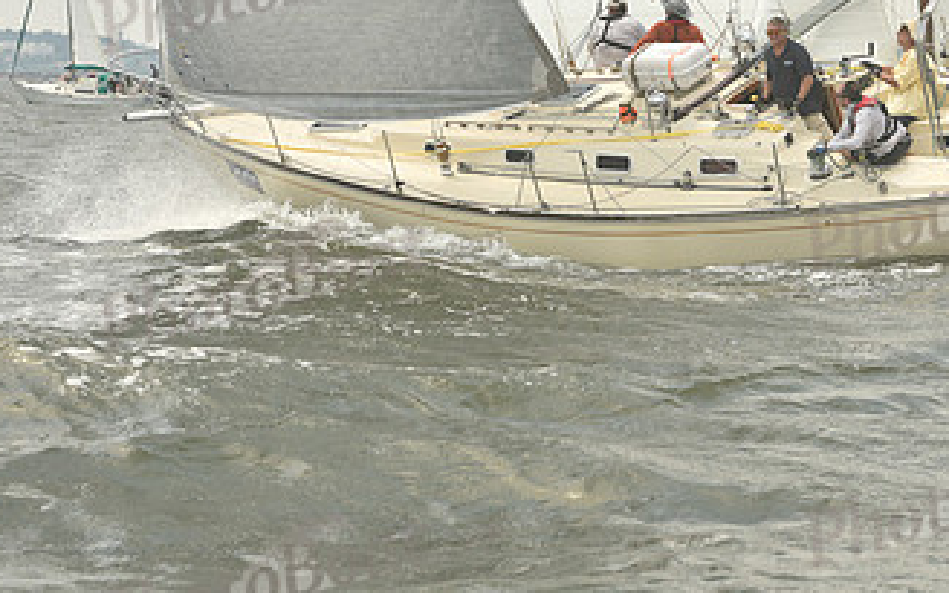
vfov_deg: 8.5
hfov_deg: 13.6
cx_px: 657
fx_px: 3957
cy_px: 88
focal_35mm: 153
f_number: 7.1
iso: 250
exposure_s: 1/800
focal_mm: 85
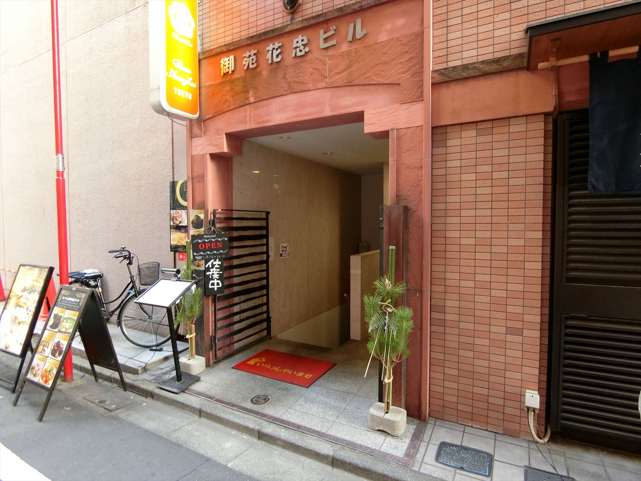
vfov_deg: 68.7
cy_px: 240
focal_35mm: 19
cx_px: 320
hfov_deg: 84.7
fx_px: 352
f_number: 2.7
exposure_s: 1/40
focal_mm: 4.06
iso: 400
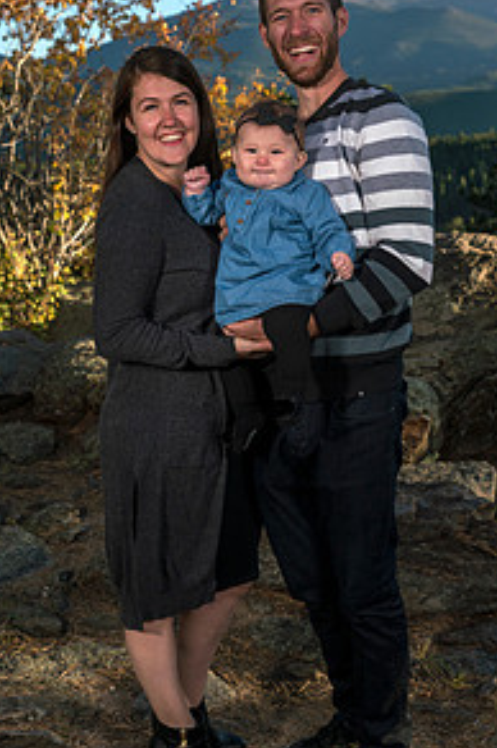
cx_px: 264
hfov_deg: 25.0
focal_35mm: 54
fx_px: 1121
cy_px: 292
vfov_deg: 36.7
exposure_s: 1/320
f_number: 5
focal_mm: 35
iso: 100
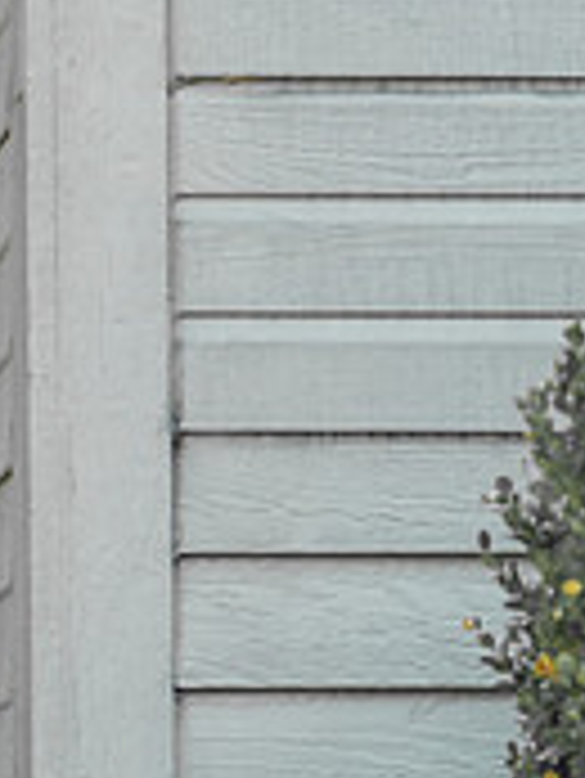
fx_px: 5671
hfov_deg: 5.8
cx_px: -440
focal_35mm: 252
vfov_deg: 7.8
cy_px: 622
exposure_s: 1/320
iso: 160
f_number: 2.8
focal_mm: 70
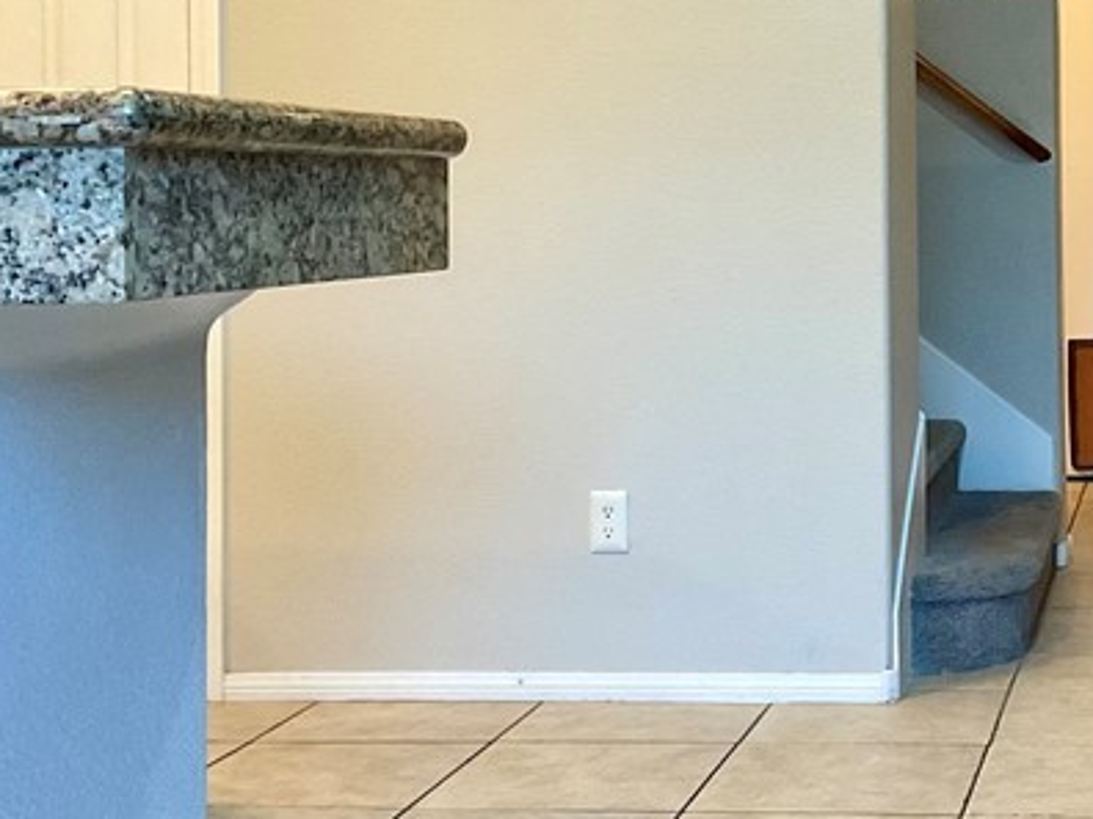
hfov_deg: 25.3
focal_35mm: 75
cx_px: 963
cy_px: 179
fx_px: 2368
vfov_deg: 19.5
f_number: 1.8
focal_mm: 3
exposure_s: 1/60
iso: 125
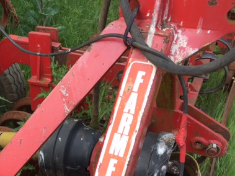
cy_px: 136
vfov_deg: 29.1
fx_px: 333
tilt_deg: -32.7
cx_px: 38
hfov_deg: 37.2
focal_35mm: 49
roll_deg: +4.4
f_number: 2.2
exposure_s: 1/434
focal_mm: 4.15
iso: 32
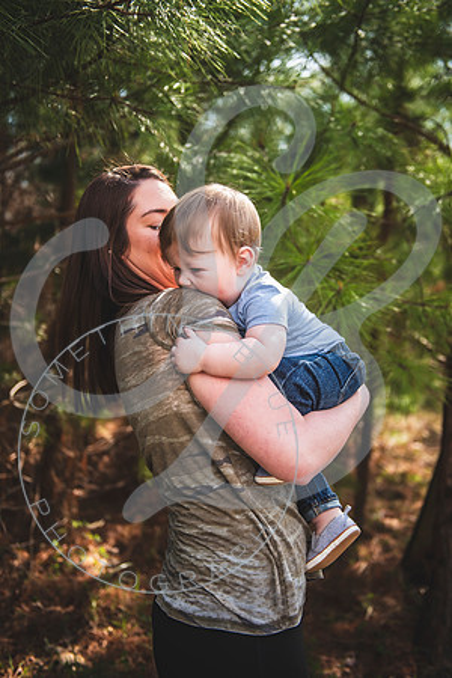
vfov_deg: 50.7
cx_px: 226
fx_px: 716
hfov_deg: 35.1
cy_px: 339
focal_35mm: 38
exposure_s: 1/640
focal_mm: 38
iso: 100
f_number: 2.8
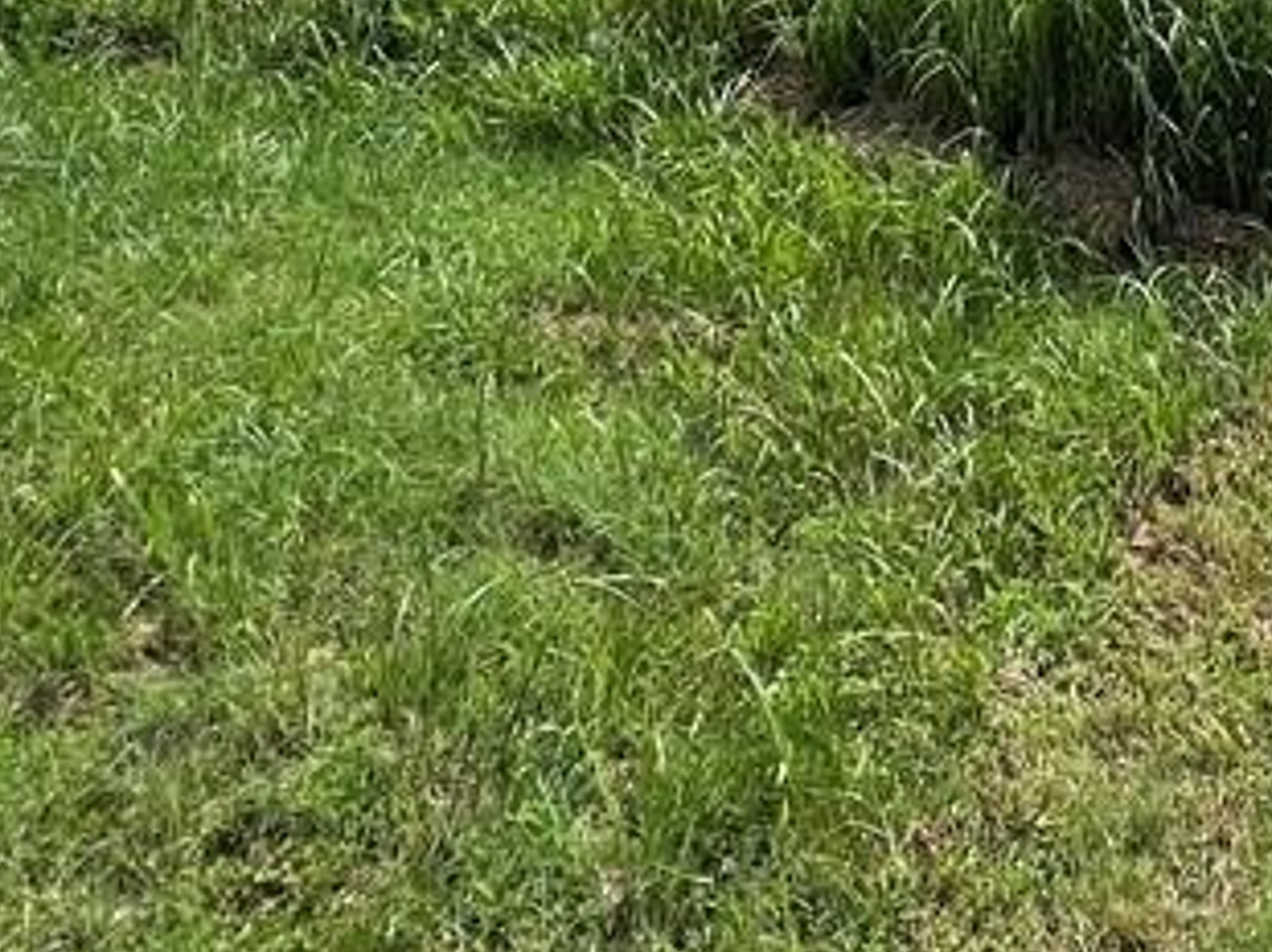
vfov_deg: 25.7
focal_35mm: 43
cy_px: -447
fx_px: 1579
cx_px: 1198
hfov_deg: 39.9
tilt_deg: +2.7
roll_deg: -0.3
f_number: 1.8
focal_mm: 1.57
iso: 32
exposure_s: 1/1672
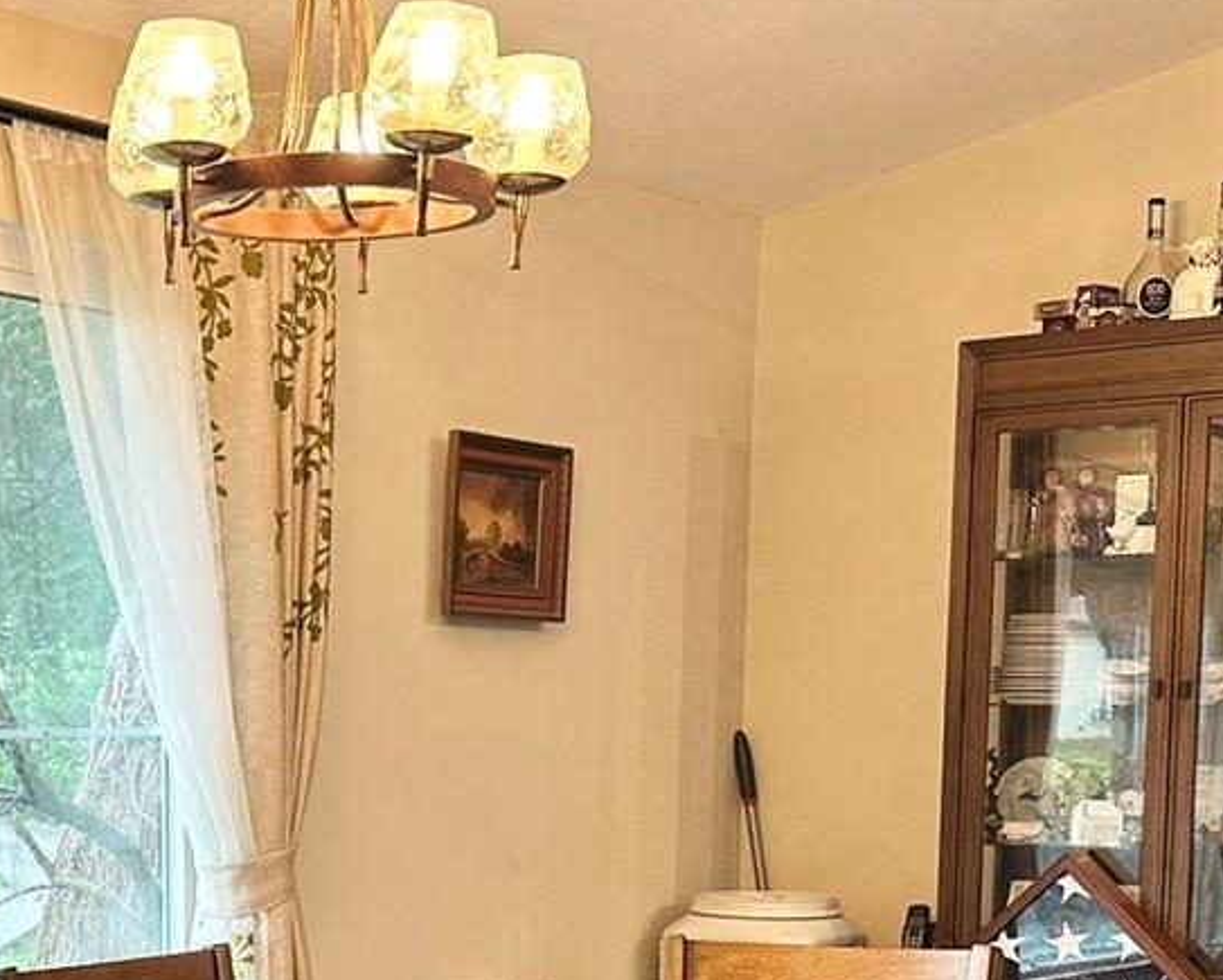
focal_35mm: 69
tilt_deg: -6.1
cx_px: 124
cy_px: 975
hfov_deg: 26.6
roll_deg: +0.1
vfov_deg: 21.4
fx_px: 2499
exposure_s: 1/60
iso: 125
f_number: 1.78
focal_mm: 6.86
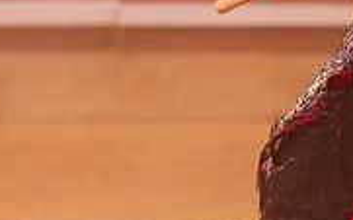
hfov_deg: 1.7
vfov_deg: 1.0
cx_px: 706
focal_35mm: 1266
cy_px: 34
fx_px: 12176
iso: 10000
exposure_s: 1/800
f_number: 5.6
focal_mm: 182.6
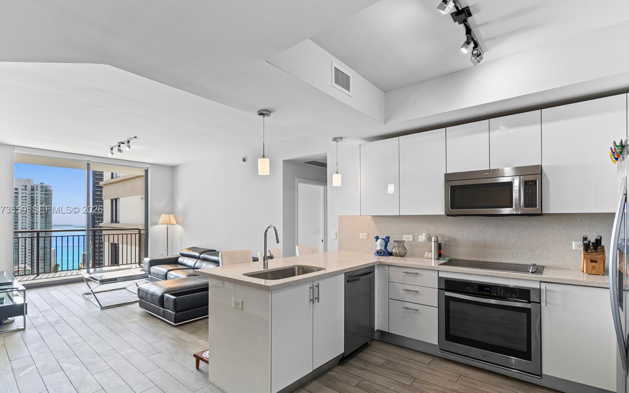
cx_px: 303
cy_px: 210
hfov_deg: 94.3
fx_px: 291
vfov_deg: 67.9
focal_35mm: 17
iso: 500
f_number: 9
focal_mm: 16
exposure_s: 1/5
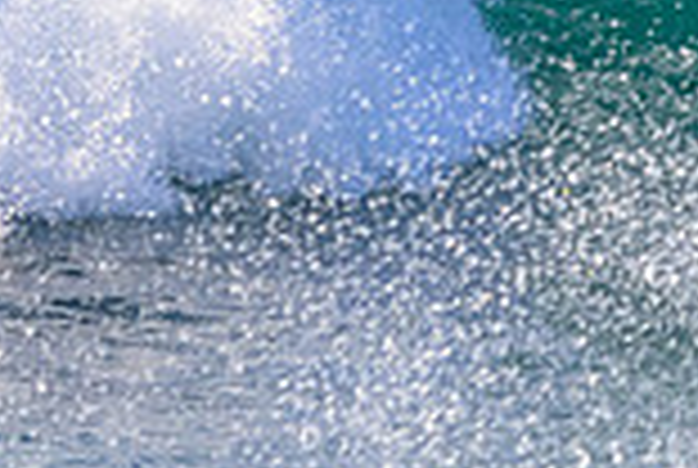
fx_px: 29722
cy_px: -394
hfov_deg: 1.3
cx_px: 1229
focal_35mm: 1530
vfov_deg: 0.9
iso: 2800
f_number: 10
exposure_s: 1/2000
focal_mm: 410
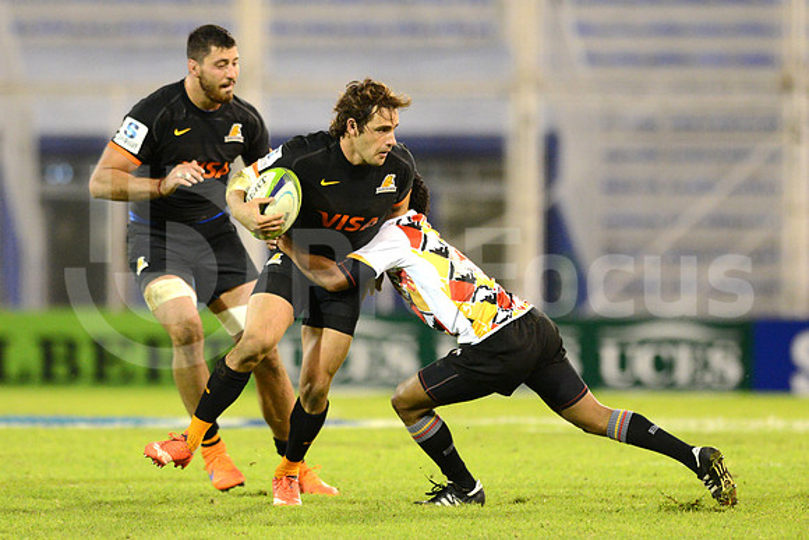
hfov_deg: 6.9
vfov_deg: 4.6
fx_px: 6743
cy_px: 270
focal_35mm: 300
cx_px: 404
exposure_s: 1/800
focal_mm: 300
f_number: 2.8
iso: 3200
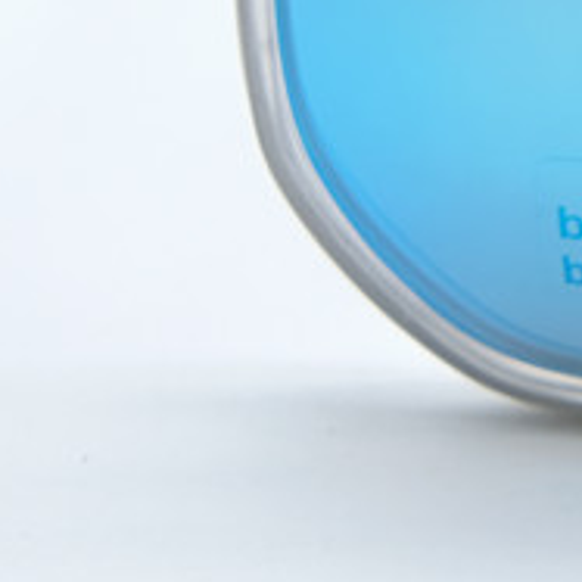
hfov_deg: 4.5
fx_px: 7171
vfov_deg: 4.6
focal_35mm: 377
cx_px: 1444
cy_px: -115
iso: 160
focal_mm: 55
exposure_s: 1/140
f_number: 5.6
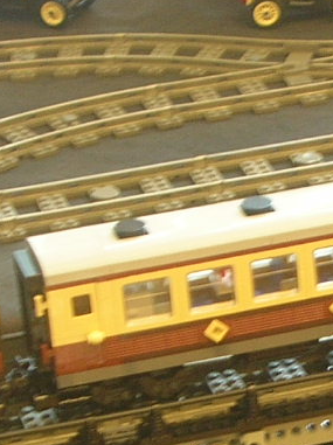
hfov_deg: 6.5
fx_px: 2917
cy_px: 329
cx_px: 404
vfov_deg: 8.7
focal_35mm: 227
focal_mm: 9.1
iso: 66
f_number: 3.4
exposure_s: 1/5.9
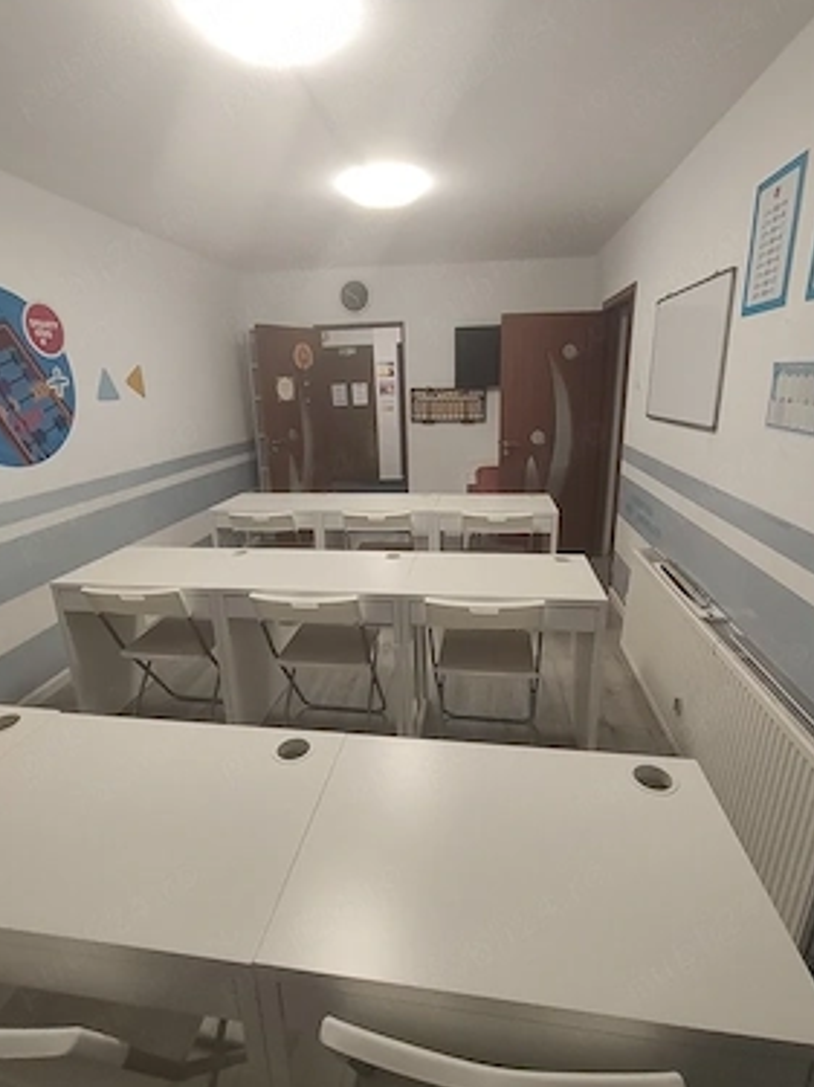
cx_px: 411
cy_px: 536
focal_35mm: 16
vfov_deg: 94.5
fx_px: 502
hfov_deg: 78.1
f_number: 2.2
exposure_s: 1/50
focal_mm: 1.67
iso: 200
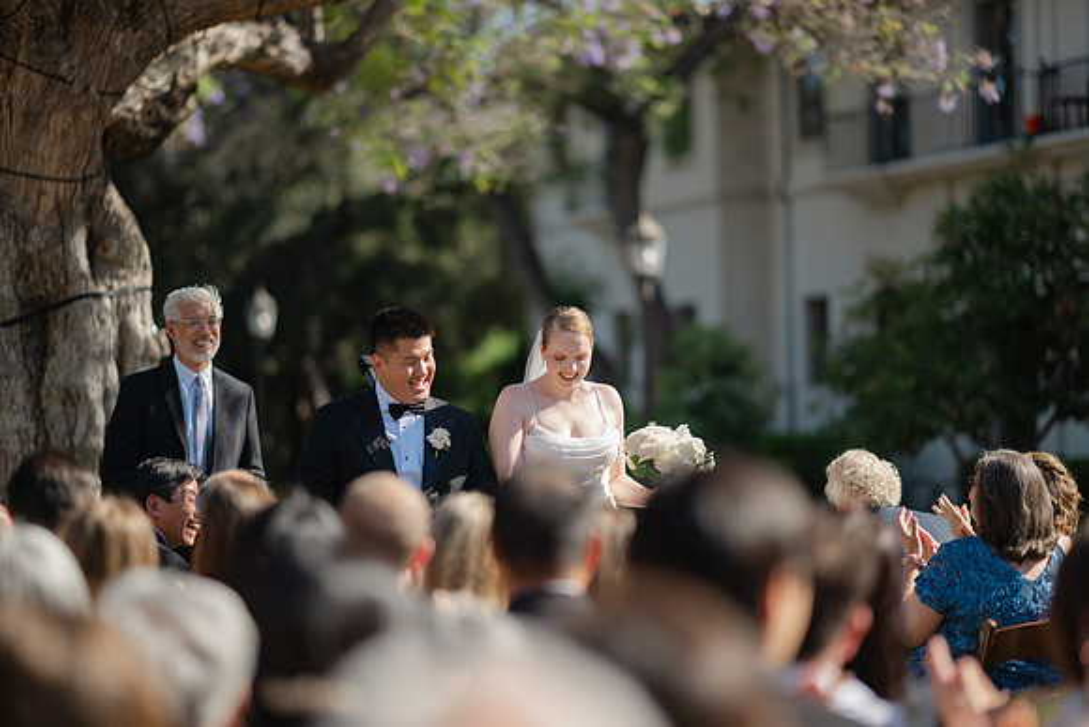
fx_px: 3177
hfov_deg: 19.5
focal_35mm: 105
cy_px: 364
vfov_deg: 13.0
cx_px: 544
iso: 64
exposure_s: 1/2000
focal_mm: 105
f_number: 1.4
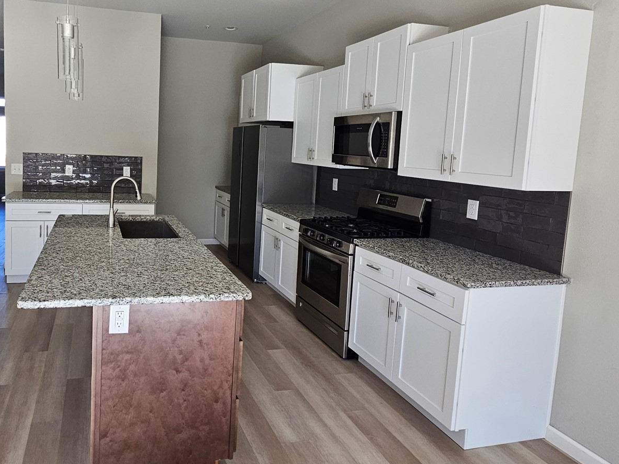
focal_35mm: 21
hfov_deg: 75.5
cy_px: 182
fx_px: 376
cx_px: 188
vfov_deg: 62.8
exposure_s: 1/207
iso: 160
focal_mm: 2.2
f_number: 2.2
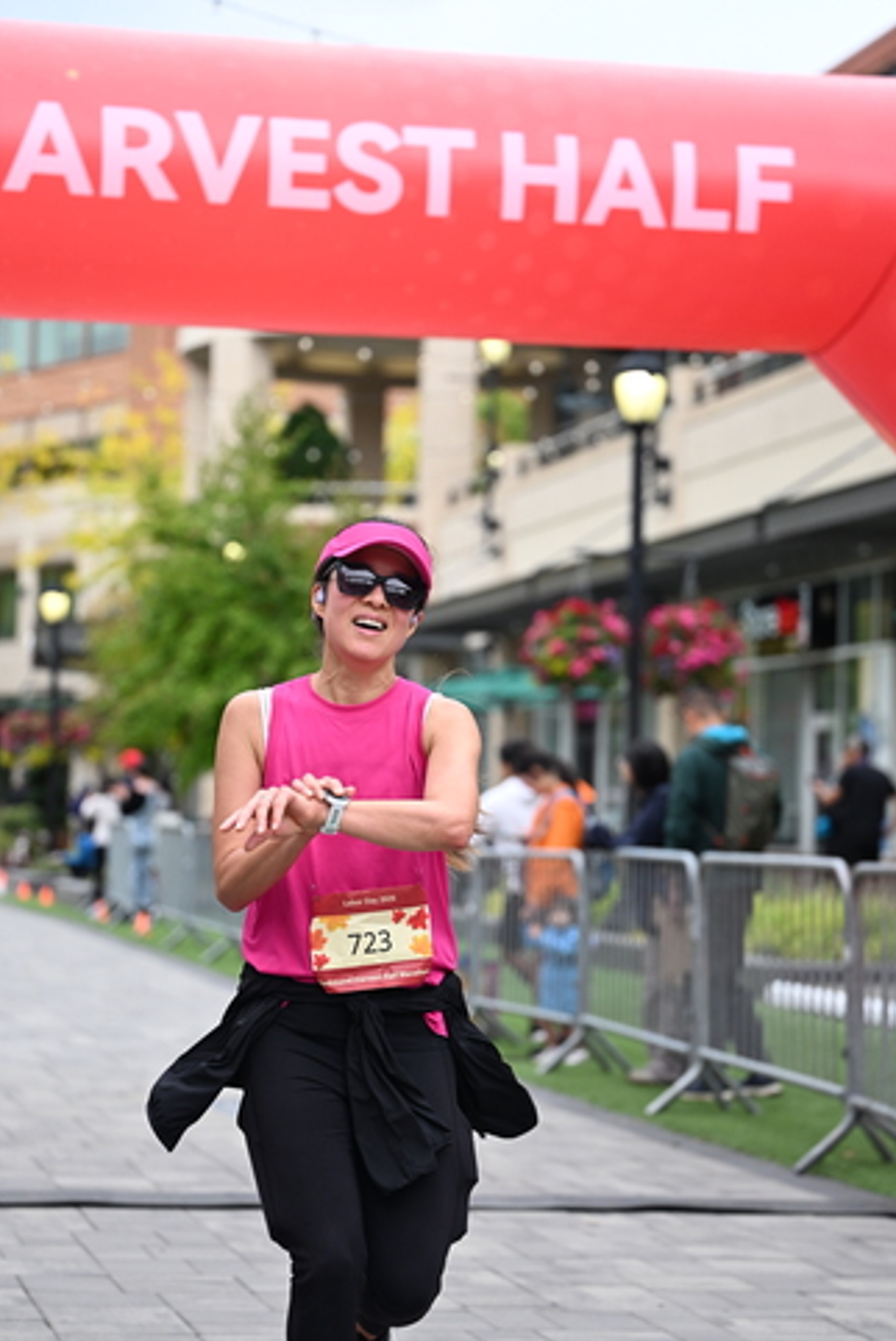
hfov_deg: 15.4
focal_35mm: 89
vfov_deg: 22.9
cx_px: 430
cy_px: 676
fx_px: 3318
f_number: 2.8
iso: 640
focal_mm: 78
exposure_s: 1/2000
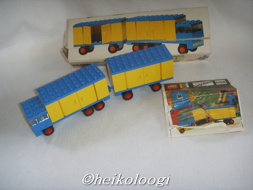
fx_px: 285
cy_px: 95
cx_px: 126
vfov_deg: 36.8
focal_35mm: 39
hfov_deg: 47.9
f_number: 3.5
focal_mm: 6.6
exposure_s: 1/45
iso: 100
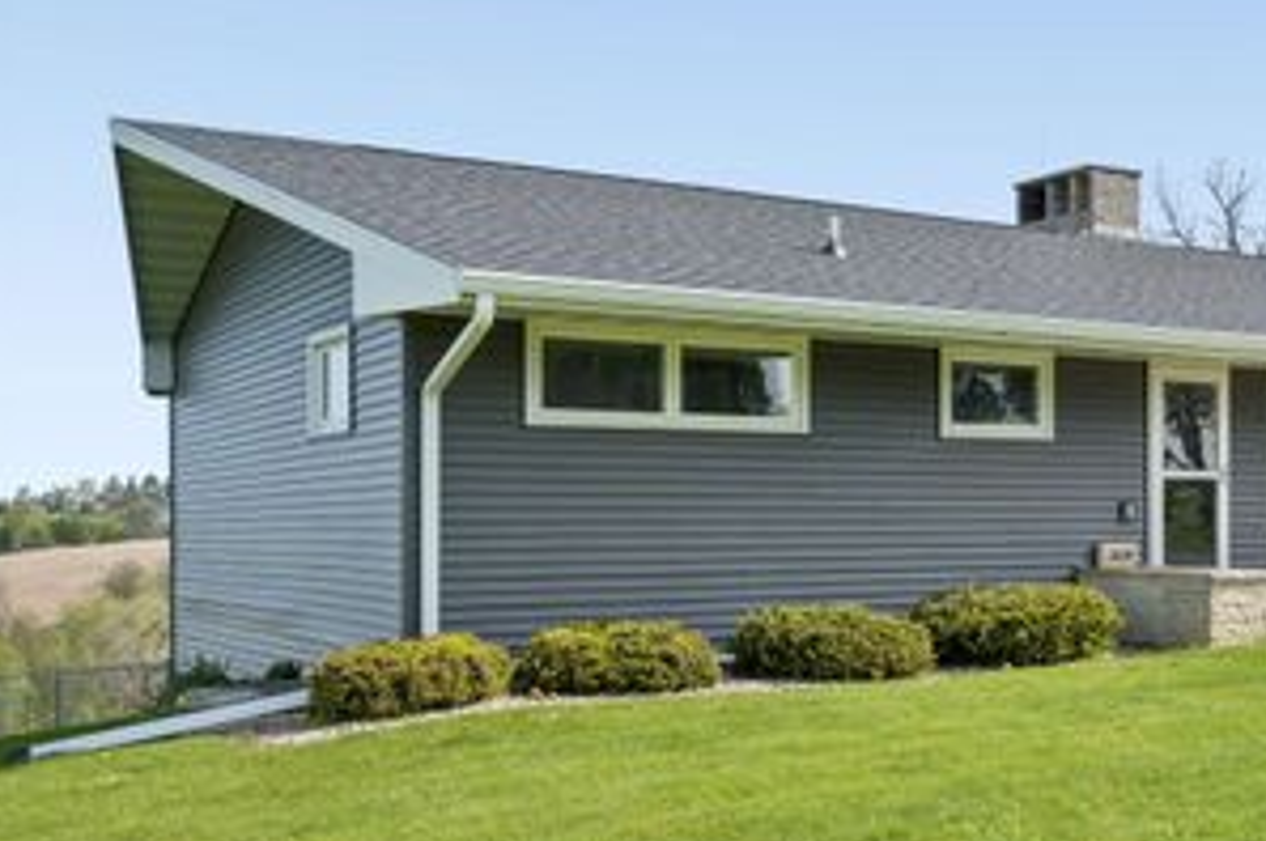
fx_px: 1651
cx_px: 1049
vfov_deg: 28.6
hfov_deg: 39.9
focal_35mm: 47
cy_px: 389
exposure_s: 1/800
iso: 400
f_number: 9
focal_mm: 28
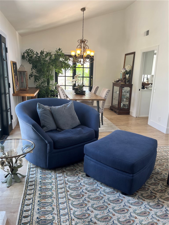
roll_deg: -2.7
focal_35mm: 26
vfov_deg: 67.3
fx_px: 169
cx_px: 84
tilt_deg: -12.6
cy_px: 112
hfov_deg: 53.1
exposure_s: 1/60
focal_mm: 5.1
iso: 64
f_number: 1.6
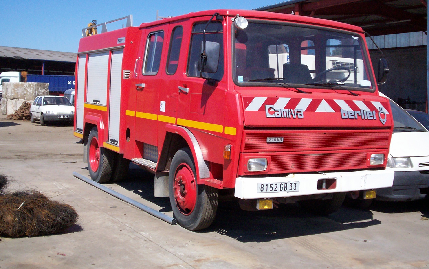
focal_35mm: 46
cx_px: 221
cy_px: 101
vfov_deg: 27.9
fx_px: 538
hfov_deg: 43.5
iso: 100
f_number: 4.5
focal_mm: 5.9
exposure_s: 1/760
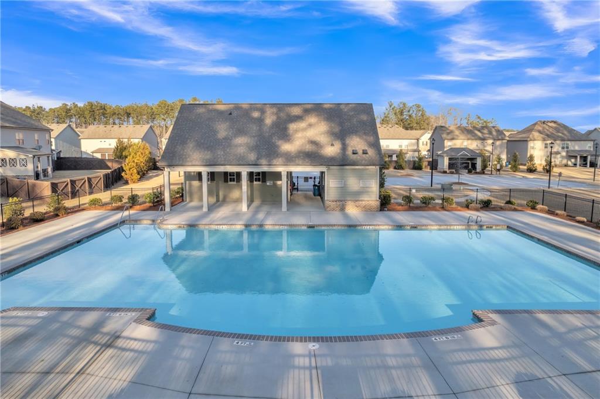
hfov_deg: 78.6
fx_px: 366
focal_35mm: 22
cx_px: 300
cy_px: 200
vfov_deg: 57.1
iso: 140
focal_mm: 8.38
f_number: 2.8
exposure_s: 1/100
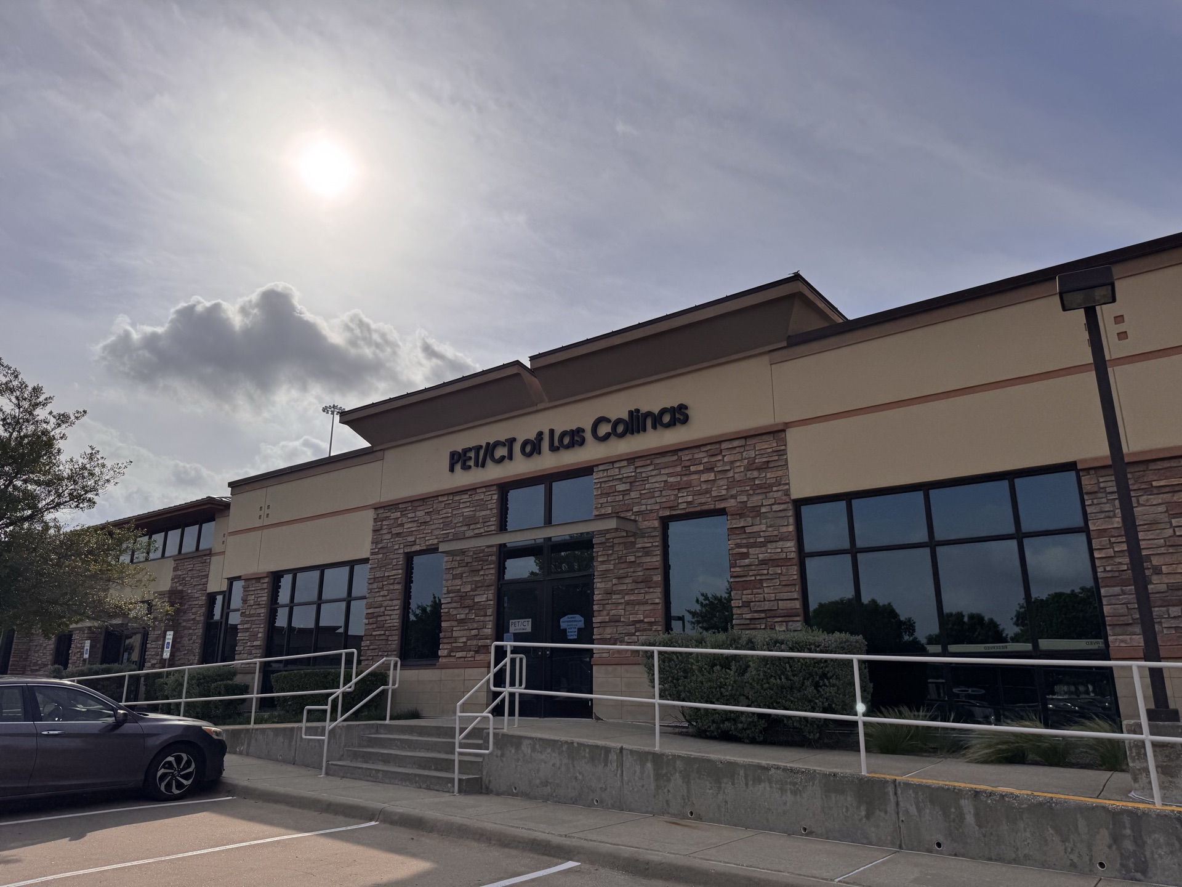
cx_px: 591
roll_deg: +0.3
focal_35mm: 24
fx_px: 820
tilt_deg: +16.4
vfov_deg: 56.8
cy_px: 444
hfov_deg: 71.6
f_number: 1.78
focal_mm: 6.76
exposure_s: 1/20000
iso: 64
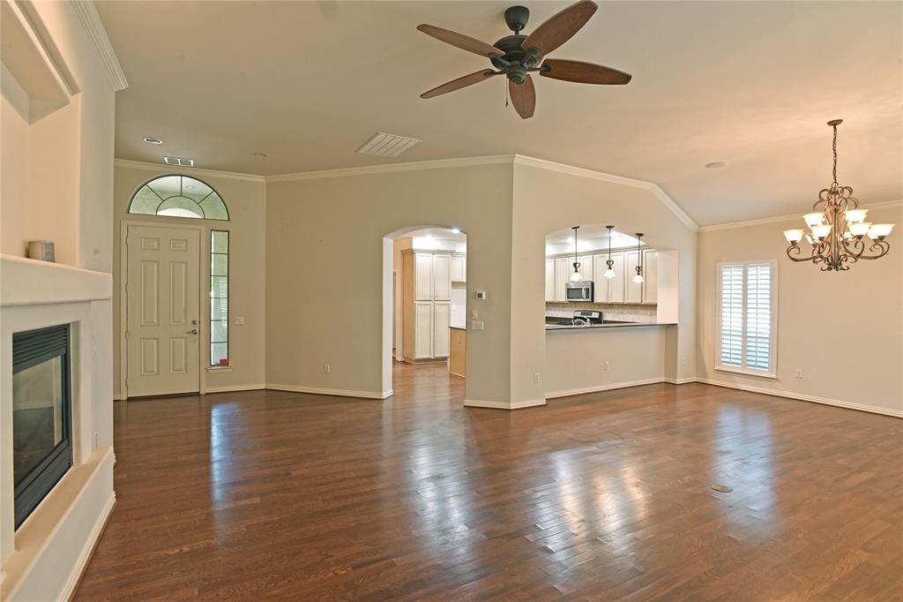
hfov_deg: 93.3
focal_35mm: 17
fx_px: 426
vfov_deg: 70.4
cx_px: 452
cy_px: 301
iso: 125
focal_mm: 17
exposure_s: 1/4
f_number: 8
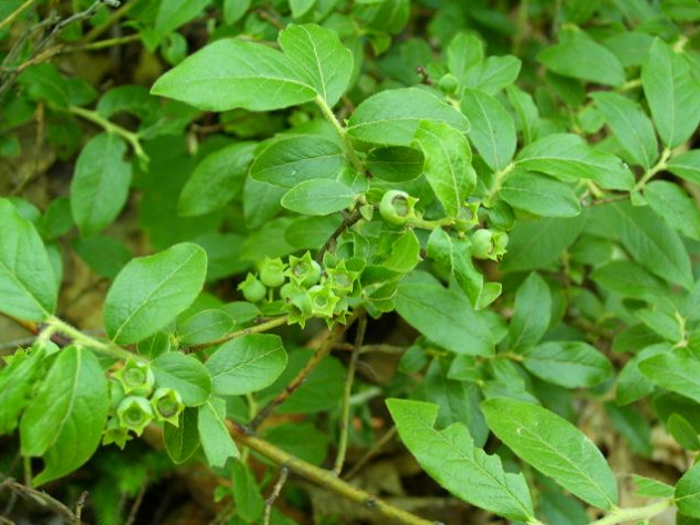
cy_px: 262
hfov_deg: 33.2
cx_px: 345
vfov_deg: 25.2
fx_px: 1173
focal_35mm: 58
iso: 100
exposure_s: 1/45
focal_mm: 9.4
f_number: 3.4
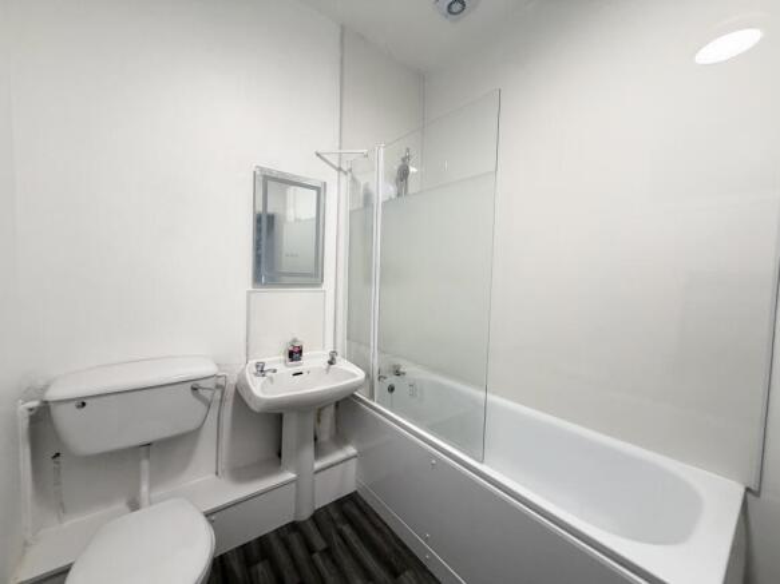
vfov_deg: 85.7
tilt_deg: -3.2
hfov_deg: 102.1
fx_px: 315
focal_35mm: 14
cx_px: 390
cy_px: 292
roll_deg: -1.4
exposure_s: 1/100
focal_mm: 2.22
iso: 250
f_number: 2.2
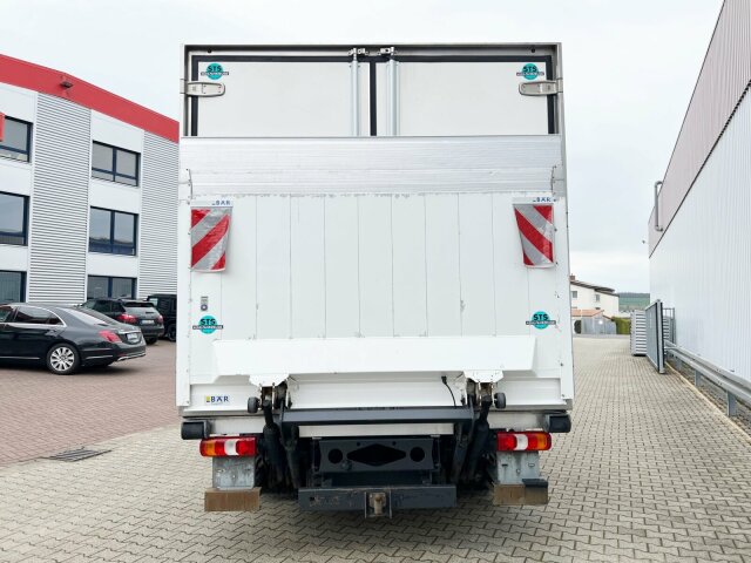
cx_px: 376
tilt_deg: +4.5
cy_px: 282
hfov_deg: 67.3
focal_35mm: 26
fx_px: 564
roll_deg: +0.0
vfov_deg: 53.1
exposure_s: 1/2841
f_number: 1.5
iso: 50
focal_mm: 5.7
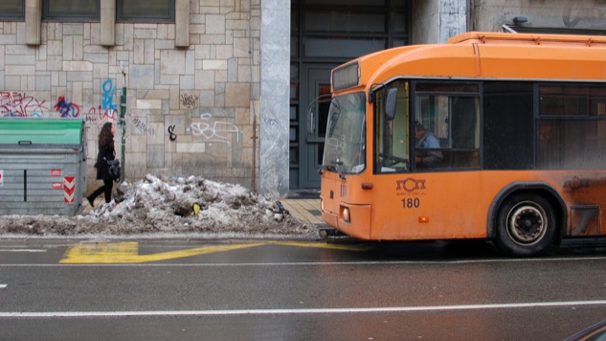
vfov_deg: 21.6
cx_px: 302
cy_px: 145
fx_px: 892
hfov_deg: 37.5
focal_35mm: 56
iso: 400
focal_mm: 35
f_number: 6.3
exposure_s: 1/160
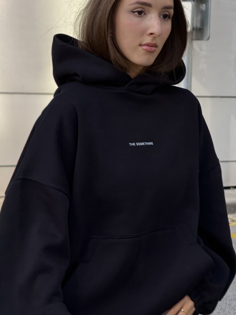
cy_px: 158
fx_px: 1091
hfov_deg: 12.3
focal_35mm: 120
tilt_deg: -4.9
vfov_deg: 16.4
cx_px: 118
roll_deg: -2.3
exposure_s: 1/99
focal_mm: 15.66
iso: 100
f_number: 2.8
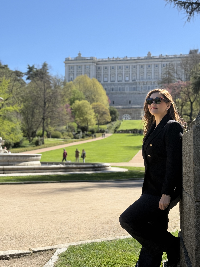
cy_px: 134
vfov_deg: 39.7
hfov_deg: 30.3
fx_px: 370
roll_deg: -0.6
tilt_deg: +5.0
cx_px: 100
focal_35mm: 48
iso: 80
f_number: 1.78
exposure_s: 1/3096
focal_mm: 6.76
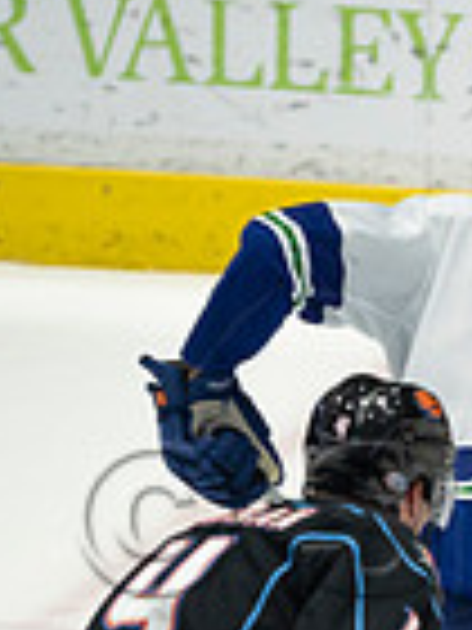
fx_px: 44160
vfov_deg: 0.8
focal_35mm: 2429
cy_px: 475
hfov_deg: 0.6
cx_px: 1169
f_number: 4
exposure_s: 1/640
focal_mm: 600
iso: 1600
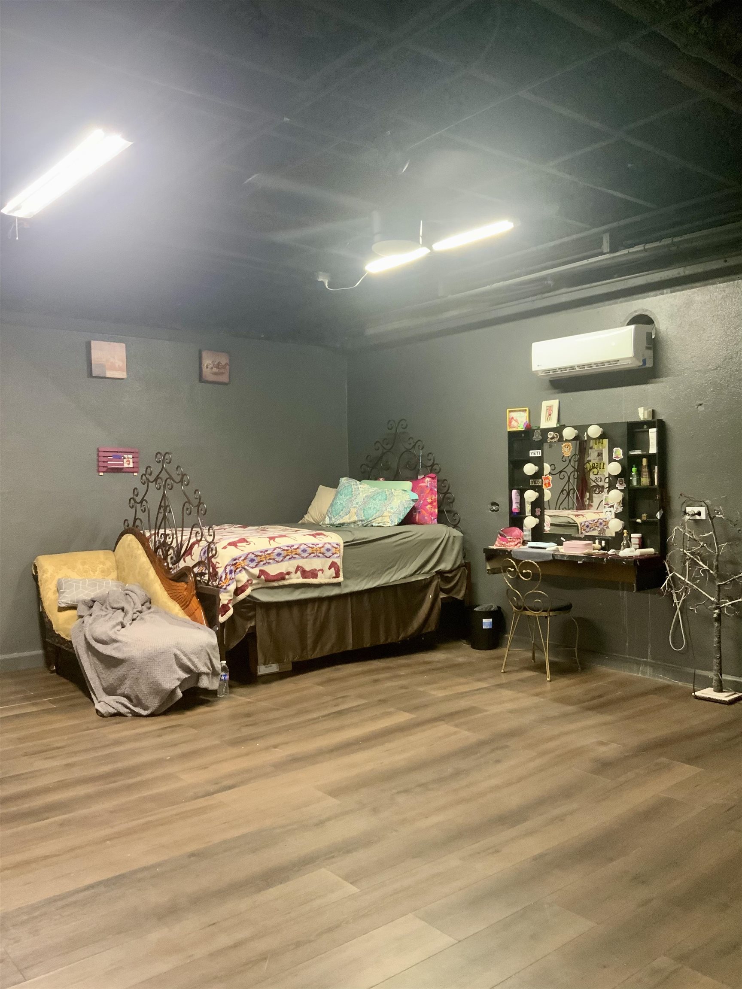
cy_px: 494
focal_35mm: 29
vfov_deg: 61.7
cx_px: 371
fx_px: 829
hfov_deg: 48.2
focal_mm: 3
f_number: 1.8
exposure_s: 1/40
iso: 200
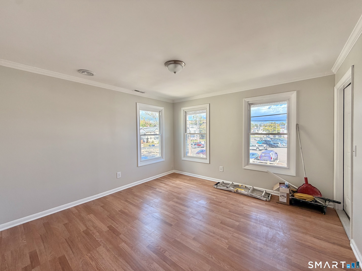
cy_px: 136
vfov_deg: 85.7
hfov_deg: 102.1
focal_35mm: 14
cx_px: 181
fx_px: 146
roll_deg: +1.0
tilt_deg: -1.5
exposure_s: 1/121
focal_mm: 2.22
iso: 64
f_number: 2.2
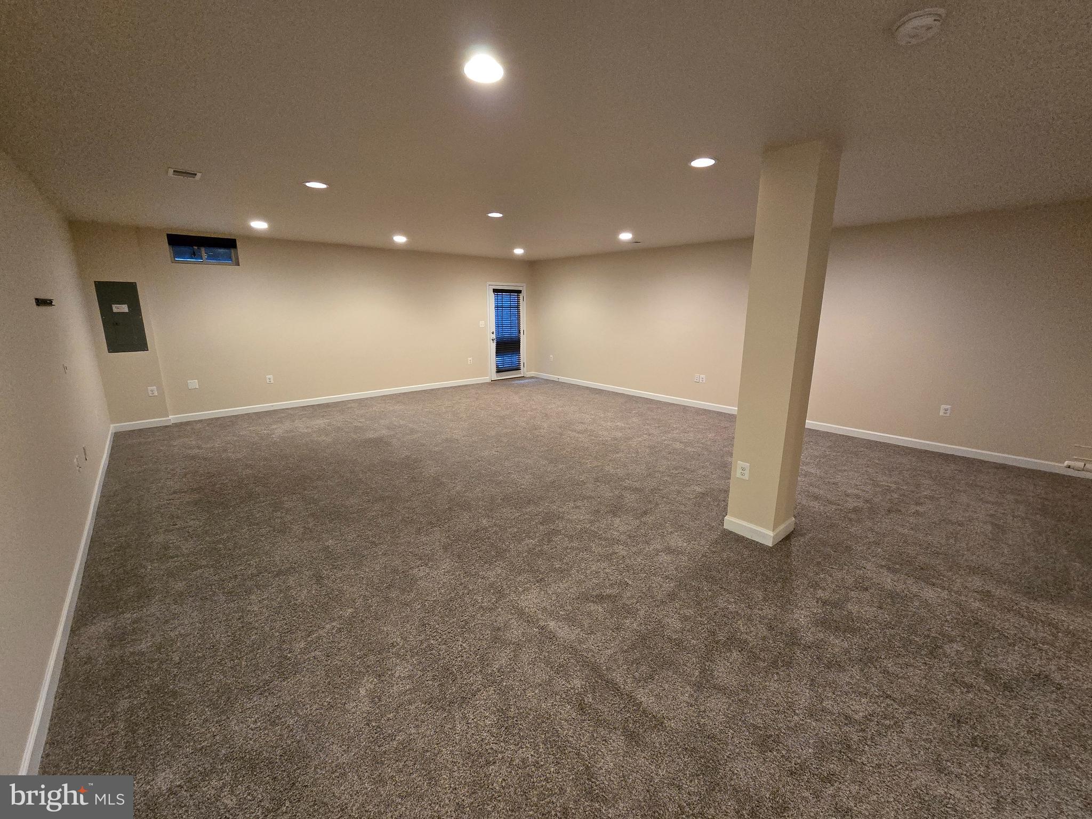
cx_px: 546
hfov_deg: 106.2
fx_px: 410
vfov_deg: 89.9
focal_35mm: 13
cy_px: 410
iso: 1000
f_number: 2.2
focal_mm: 2.2
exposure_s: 1/60
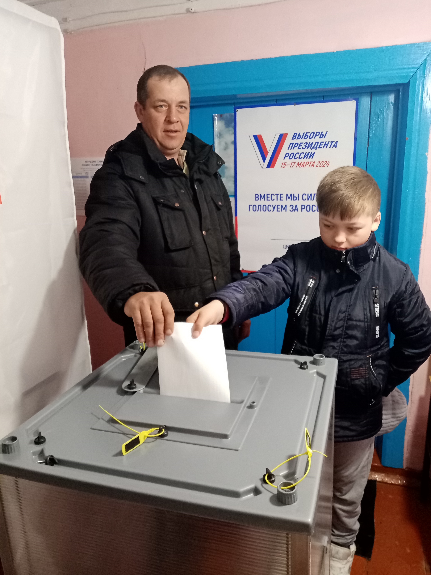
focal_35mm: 26
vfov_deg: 67.3
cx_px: 216
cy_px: 288
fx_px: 432
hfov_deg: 53.1
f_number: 1.8
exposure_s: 1/30
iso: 373
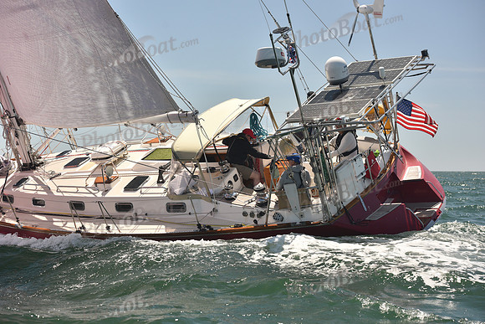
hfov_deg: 28.8
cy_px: 162
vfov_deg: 19.5
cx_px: 242
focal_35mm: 70
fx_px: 943
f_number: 5
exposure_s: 1/800
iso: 250
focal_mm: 70
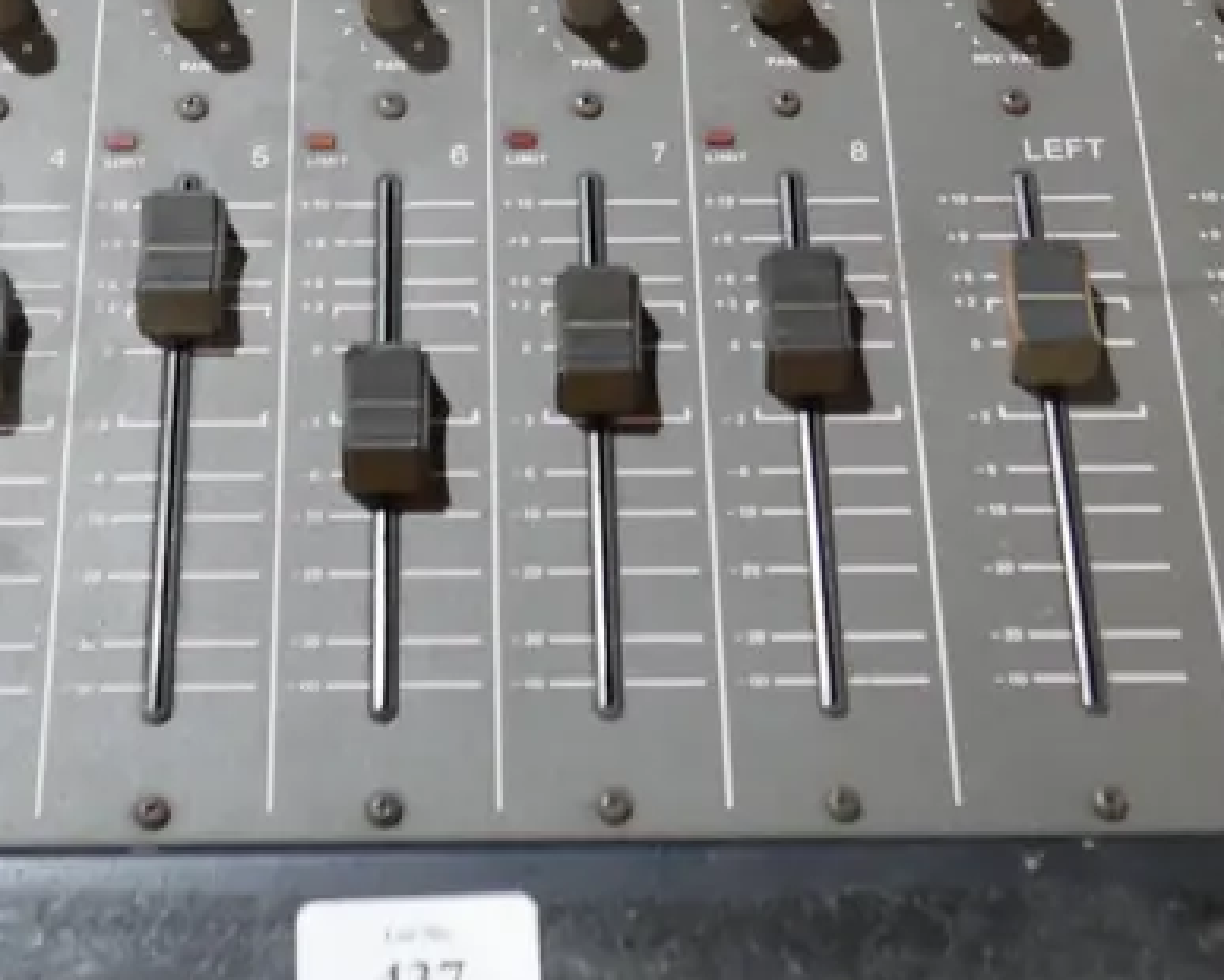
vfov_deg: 16.2
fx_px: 3371
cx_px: 550
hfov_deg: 20.6
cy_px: -27
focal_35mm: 93
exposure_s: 1/60
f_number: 4.5
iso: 640
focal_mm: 18
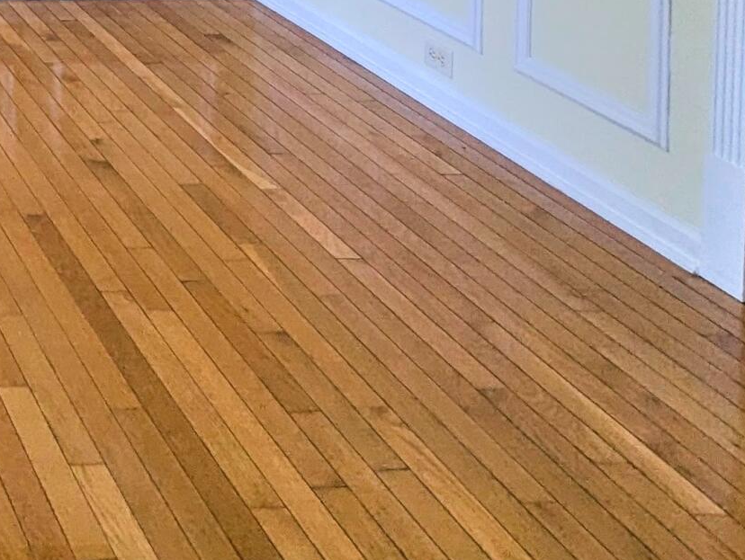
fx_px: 1250
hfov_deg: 26.1
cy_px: -326
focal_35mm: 58
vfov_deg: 20.7
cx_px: -318
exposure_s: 1/90.1
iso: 71
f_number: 2.2
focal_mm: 2.35
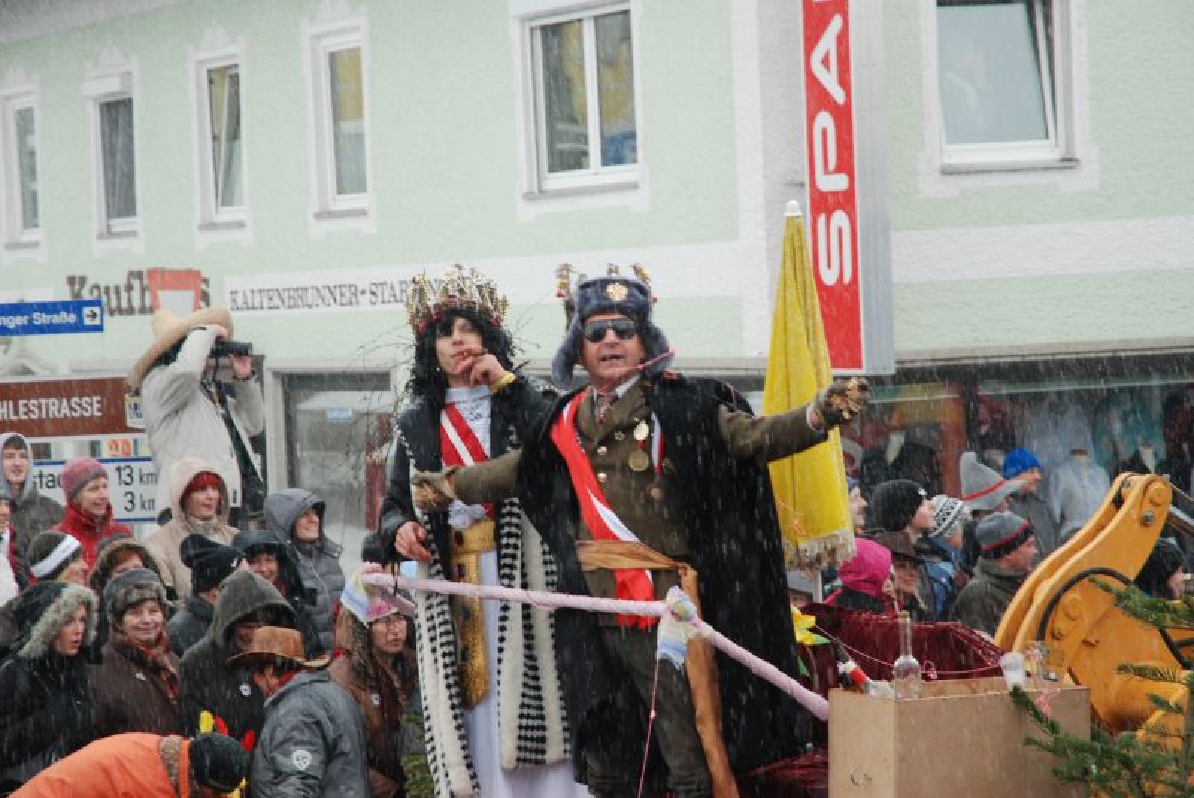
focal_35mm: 128
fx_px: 4232
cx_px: 597
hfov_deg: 16.1
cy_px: 399
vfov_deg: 10.8
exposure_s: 1/100
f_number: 8
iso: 250
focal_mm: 85
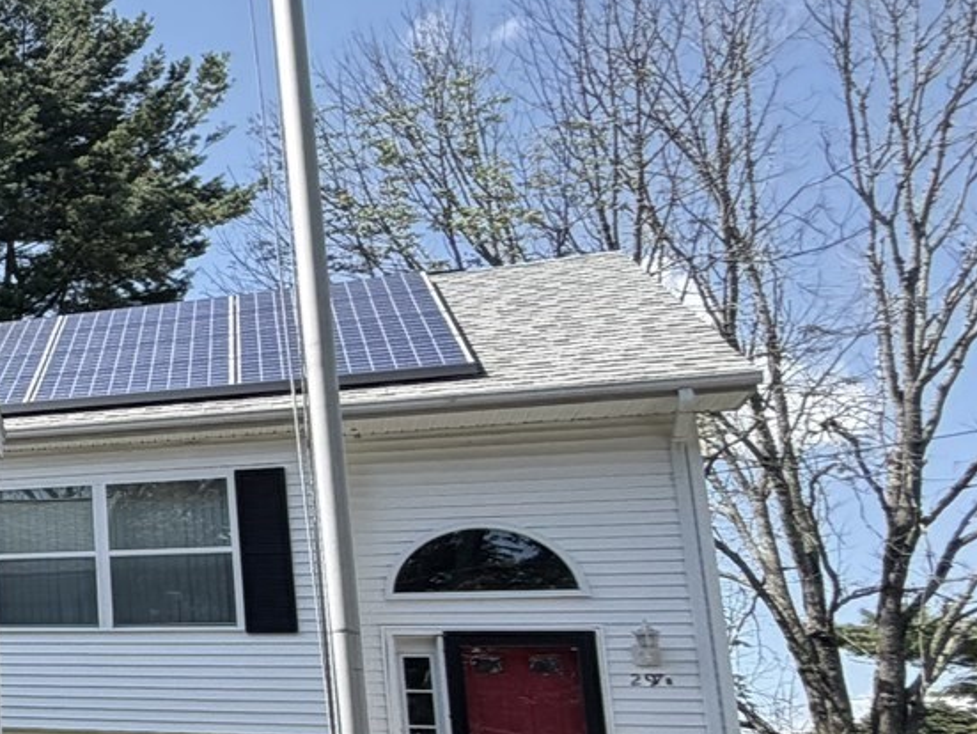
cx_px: -777
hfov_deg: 22.2
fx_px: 1469
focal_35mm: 52
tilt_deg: +12.2
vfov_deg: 27.9
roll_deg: -4.4
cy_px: 495
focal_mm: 2.22
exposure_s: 1/672
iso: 40
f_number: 2.2
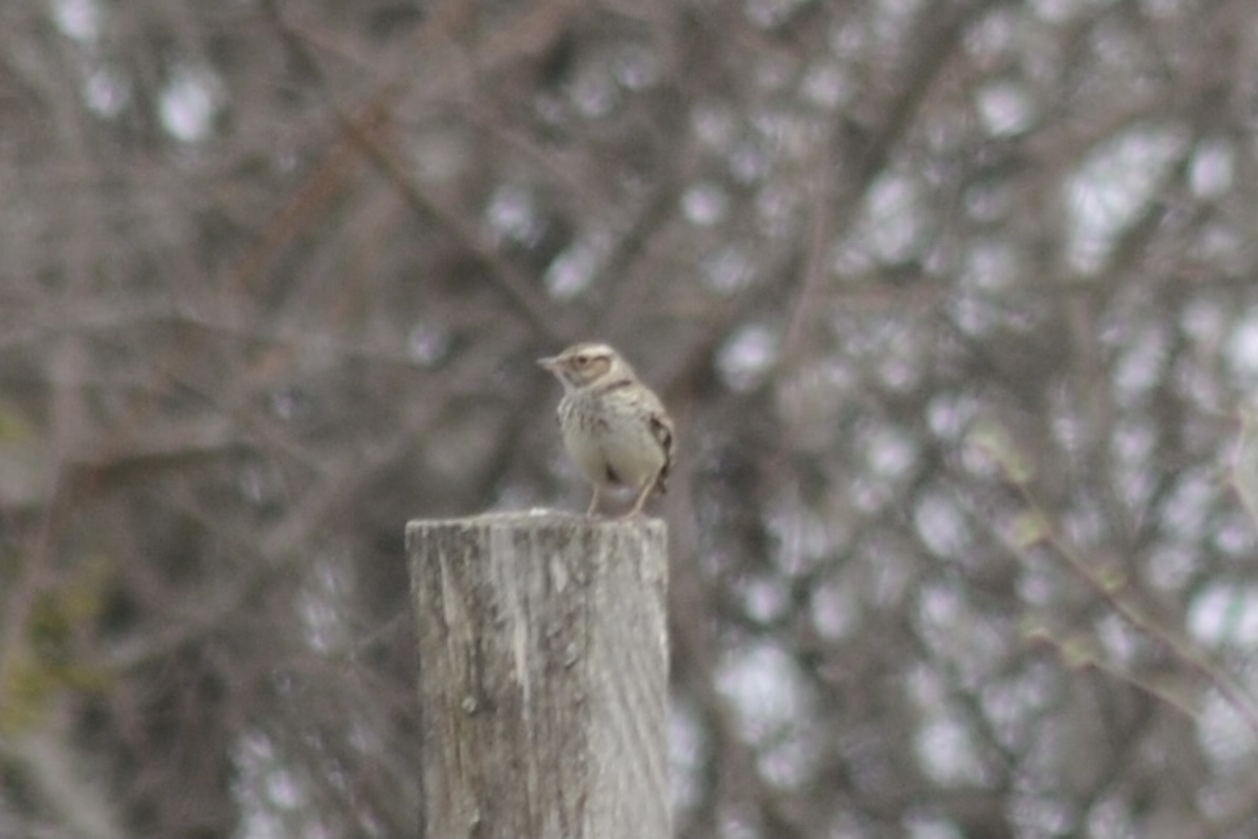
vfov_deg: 3.1
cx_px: 629
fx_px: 15727
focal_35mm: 450
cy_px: 420
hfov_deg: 4.6
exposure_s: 1/250
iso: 100
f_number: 7.1
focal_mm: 300
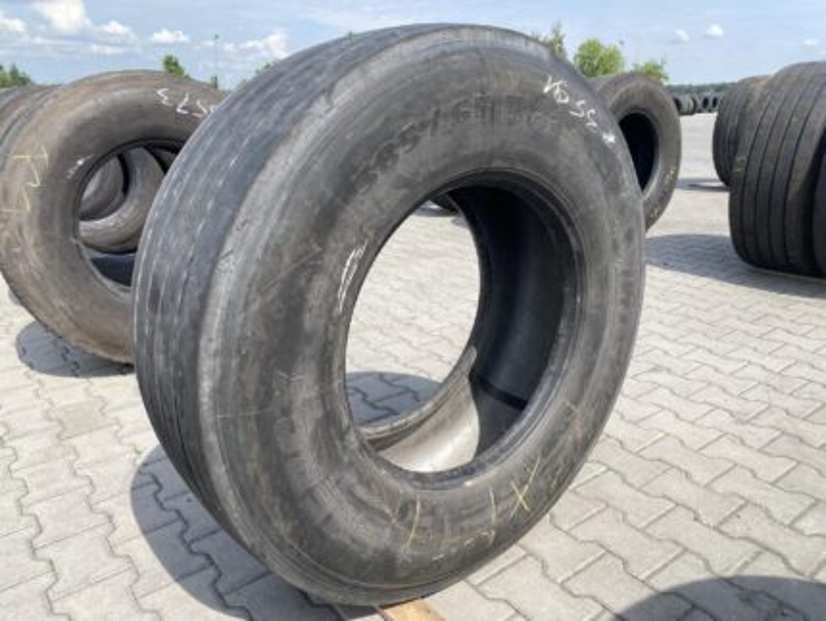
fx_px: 621
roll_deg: -0.7
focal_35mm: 26
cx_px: 413
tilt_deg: -21.1
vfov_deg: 53.1
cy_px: 310
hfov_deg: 67.3
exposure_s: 1/1754
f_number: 1.8
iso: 32
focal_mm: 4.25
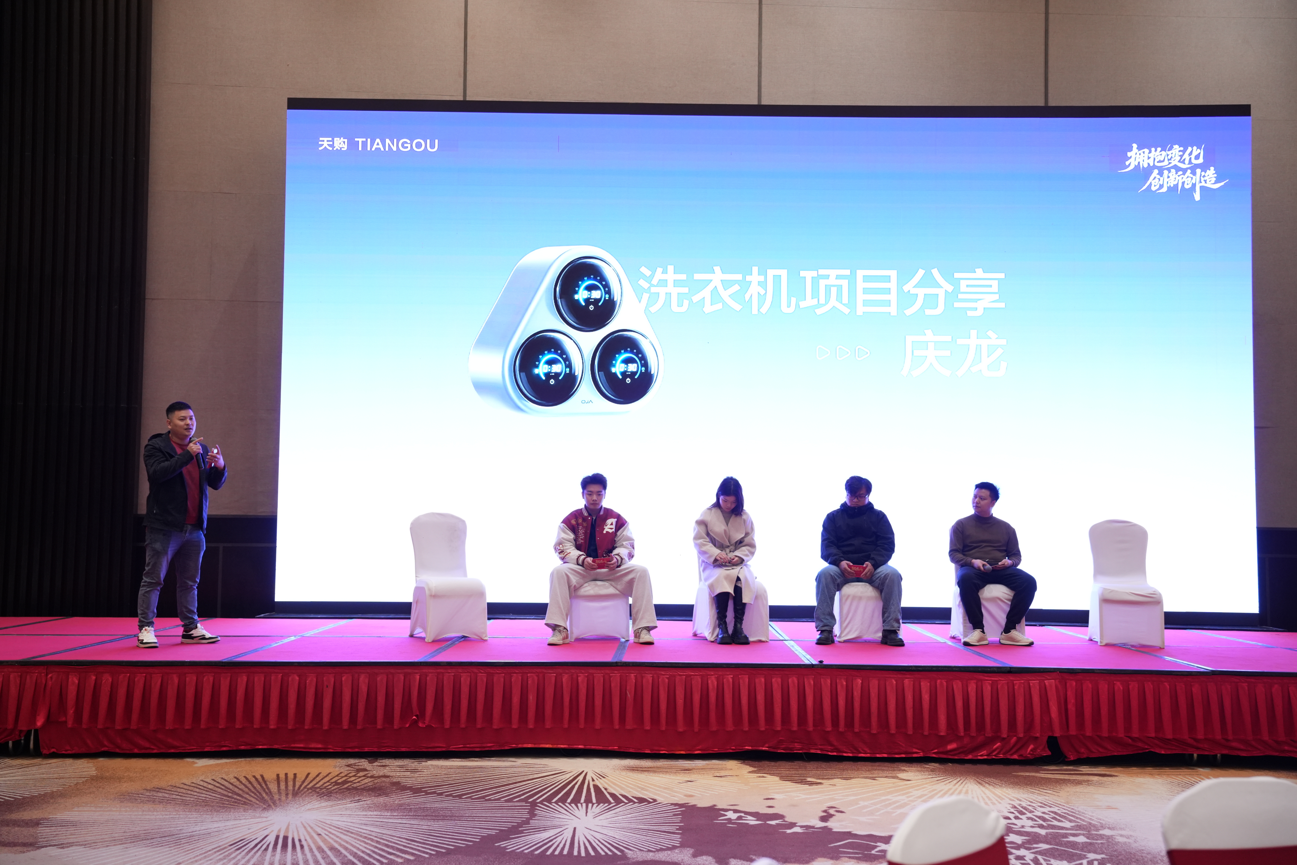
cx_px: 648
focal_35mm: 39
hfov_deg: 49.7
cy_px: 432
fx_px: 1401
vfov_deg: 34.3
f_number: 3.5
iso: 1600
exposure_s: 1/80
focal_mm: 38.9
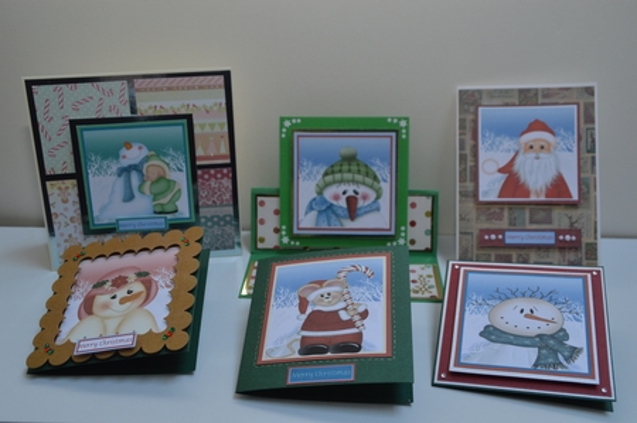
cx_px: 318
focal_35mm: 38
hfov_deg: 51.3
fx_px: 663
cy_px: 212
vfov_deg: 35.4
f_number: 8
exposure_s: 1/15
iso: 400
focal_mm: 25
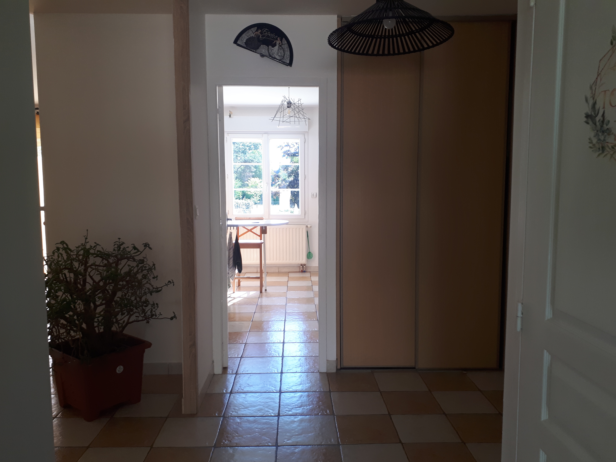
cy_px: 231
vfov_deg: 51.4
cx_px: 308
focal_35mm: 27
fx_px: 480
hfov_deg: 65.3
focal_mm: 3.6
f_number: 1.9
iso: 64
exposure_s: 1/120
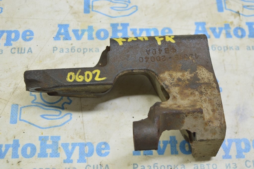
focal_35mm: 54
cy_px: 84
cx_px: 127
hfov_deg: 36.9
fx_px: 381
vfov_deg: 25.0
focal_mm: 36
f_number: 5.6
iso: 400
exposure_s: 1/20
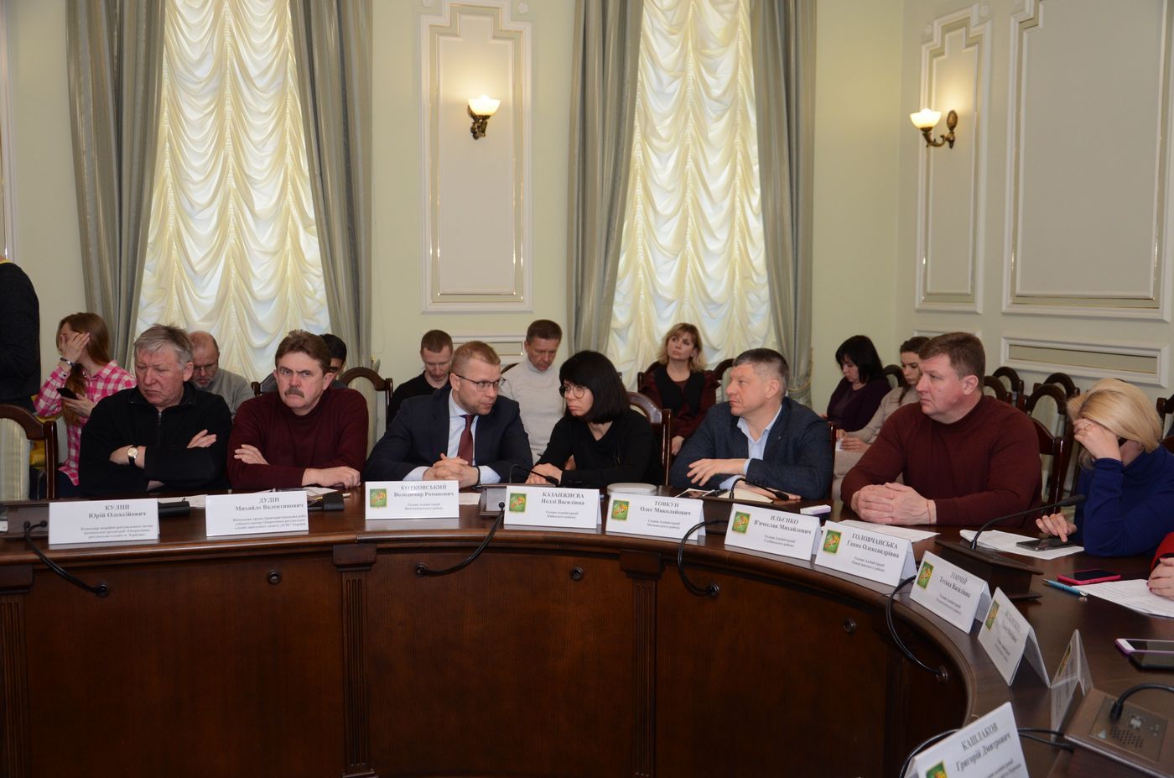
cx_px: 587
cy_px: 389
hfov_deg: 53.2
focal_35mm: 36
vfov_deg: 36.7
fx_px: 1171
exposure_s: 1/200
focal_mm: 24
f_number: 3.8
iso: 800
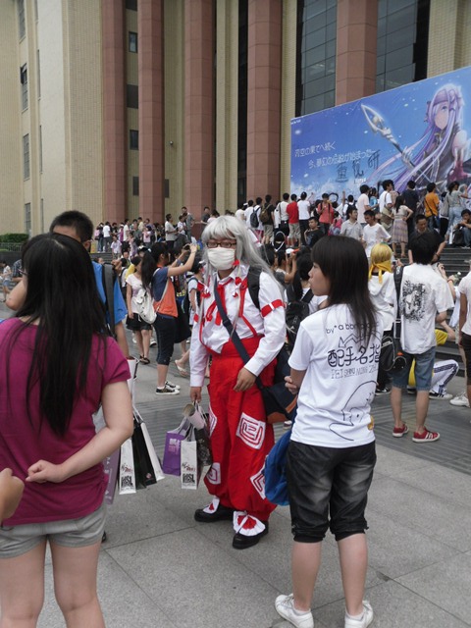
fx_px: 816
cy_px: 314
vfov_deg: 42.1
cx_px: 236
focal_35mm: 45
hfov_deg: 32.2
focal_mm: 6.3
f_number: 3.5
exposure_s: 1/90
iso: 100
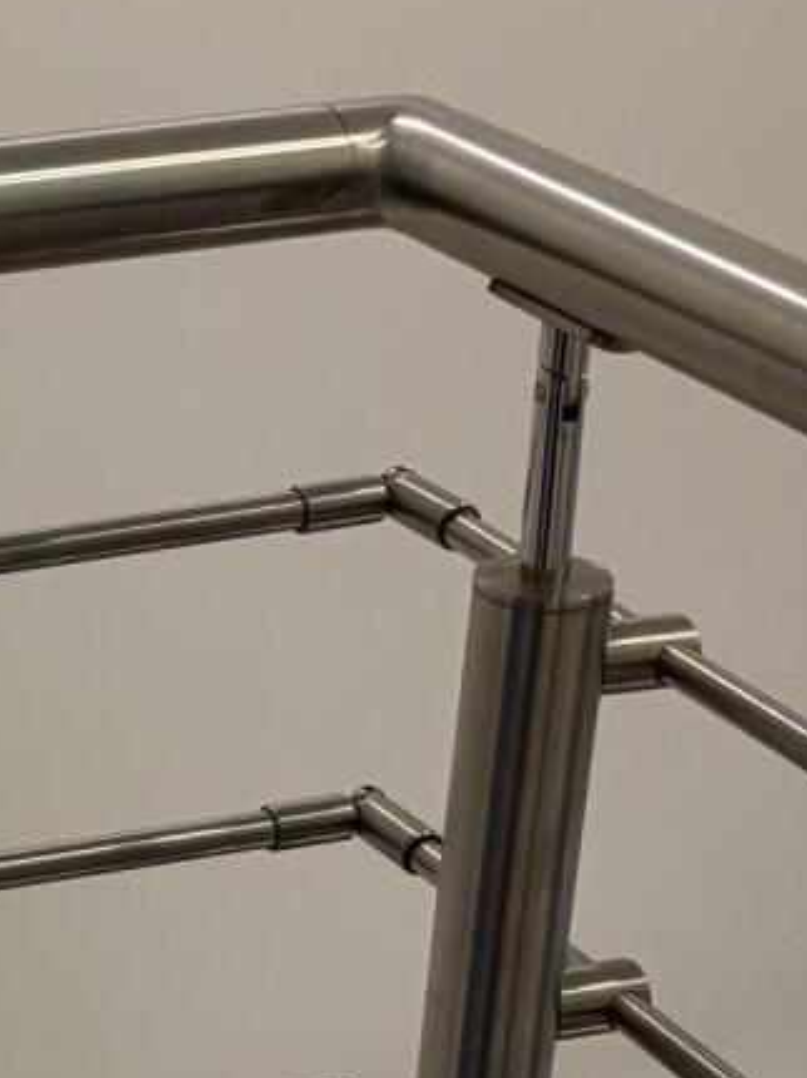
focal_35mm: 121
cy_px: 750
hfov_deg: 11.5
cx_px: -546
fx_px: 3765
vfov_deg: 16.2
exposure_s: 1/60
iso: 200
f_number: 1.6
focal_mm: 5.96
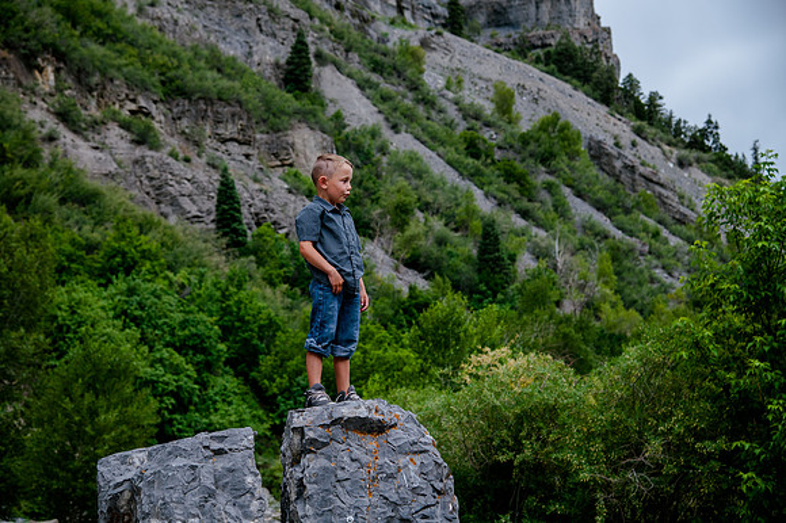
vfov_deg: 20.0
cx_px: 375
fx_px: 1483
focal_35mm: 68
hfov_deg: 29.7
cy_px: 250
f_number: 5
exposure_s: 1/250
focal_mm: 65
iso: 400
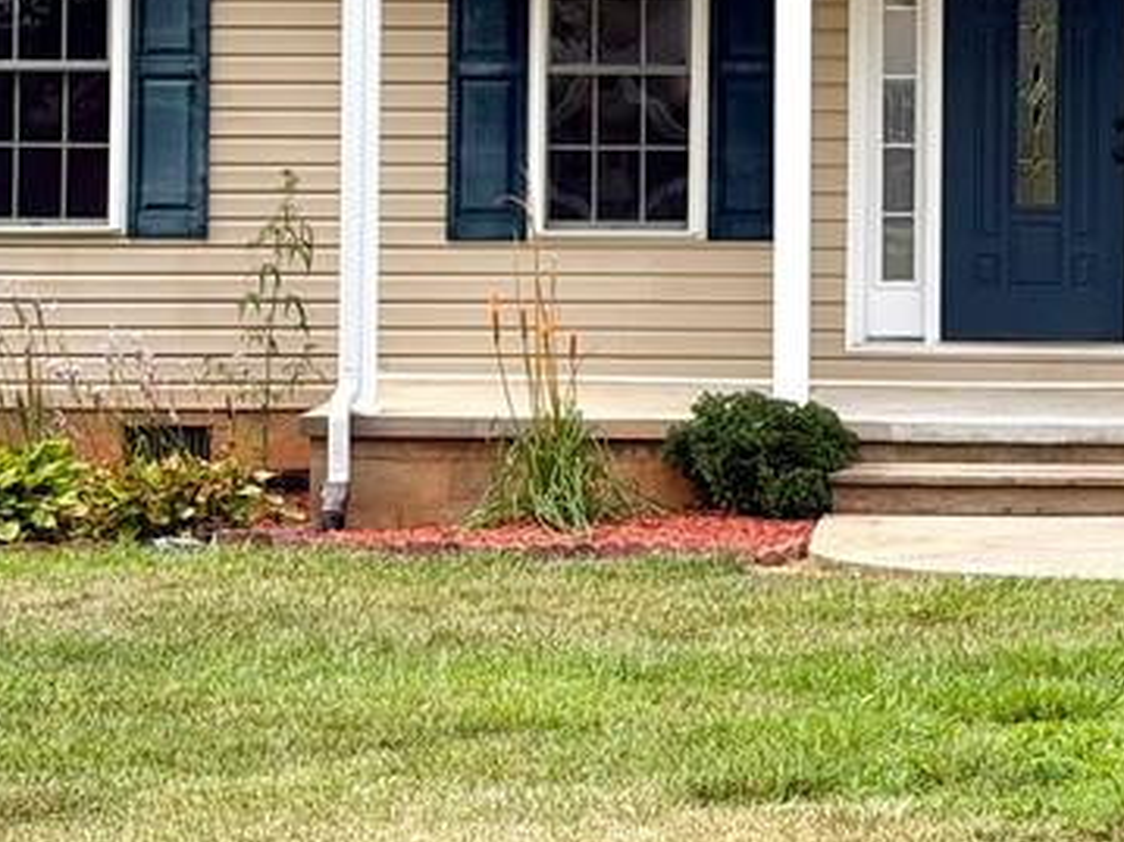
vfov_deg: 10.7
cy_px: -22
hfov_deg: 14.3
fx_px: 4447
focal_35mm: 137
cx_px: 961
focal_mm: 6.76
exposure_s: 1/1307
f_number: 1.78
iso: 80
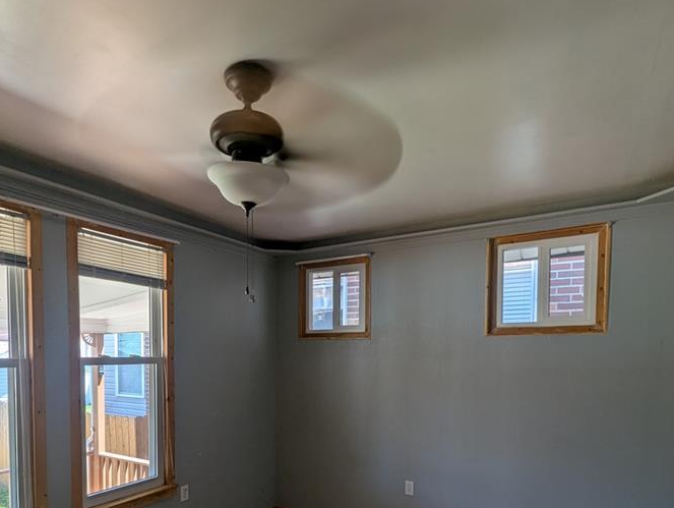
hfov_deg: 81.2
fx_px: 390
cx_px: 289
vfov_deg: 63.0
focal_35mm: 20
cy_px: 369
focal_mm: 1.95
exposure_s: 1/94.6
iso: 41
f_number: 2.2
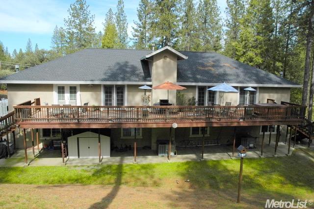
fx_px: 235
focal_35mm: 27
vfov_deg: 47.9
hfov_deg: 67.4
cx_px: 157
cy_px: 104
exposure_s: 1/500
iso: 400
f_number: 8
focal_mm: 18
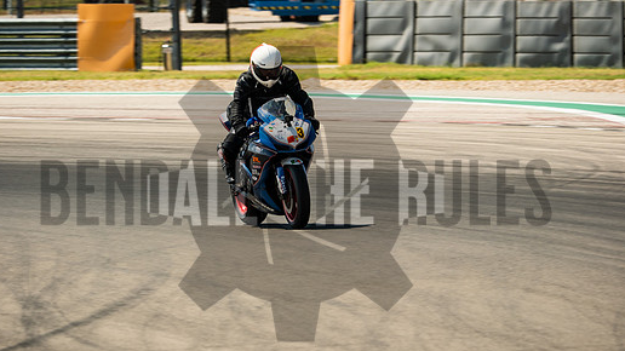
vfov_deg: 2.5
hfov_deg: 4.4
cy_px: 194
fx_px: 8202
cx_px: 296
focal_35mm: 495
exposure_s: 1/250
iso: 160
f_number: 6.4
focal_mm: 280
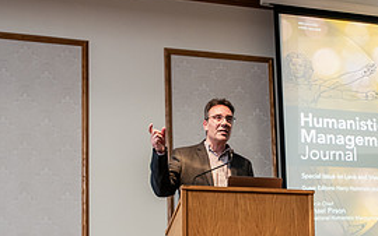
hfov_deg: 29.1
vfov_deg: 18.4
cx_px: 256
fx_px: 721
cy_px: 206
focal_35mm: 70
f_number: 3.5
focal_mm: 32
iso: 1250
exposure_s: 1/160
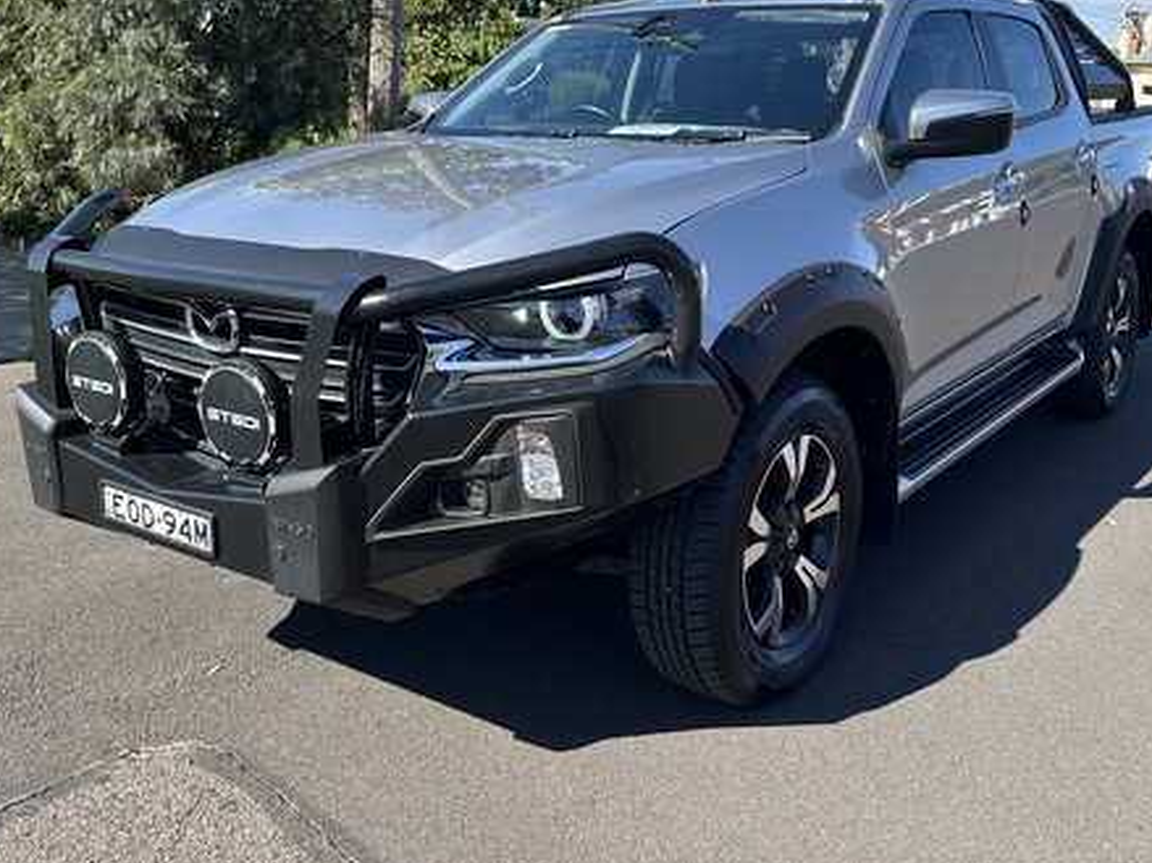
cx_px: 593
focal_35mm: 35
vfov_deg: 40.4
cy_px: 315
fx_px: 1164
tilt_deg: -9.6
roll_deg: -2.3
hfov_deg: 52.6
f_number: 1.78
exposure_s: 1/1812
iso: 80
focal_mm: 6.86
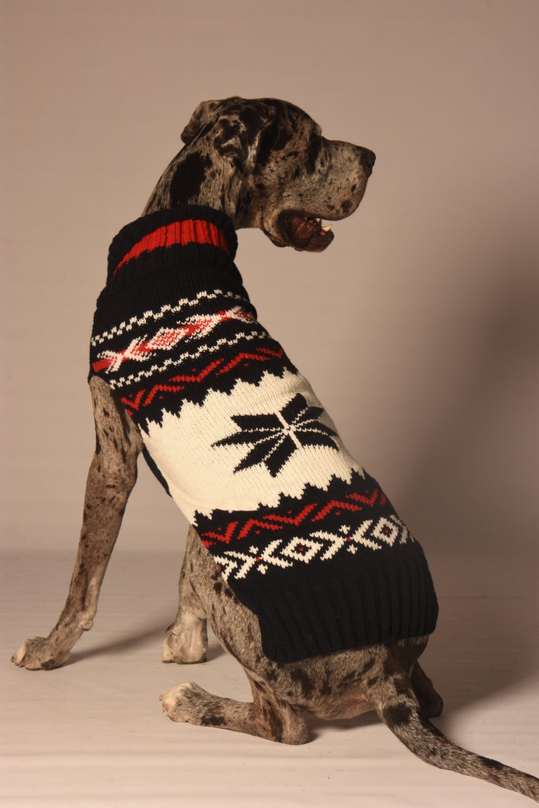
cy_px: 404
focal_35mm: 78
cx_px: 270
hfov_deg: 17.5
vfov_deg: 26.0
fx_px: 1752
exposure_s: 1/125
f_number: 10
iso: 200
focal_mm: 52
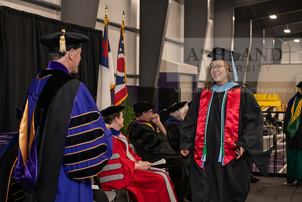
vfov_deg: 19.5
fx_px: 587
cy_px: 101
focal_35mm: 70
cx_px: 151
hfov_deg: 28.8
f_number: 5
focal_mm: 70
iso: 2000
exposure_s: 1/125
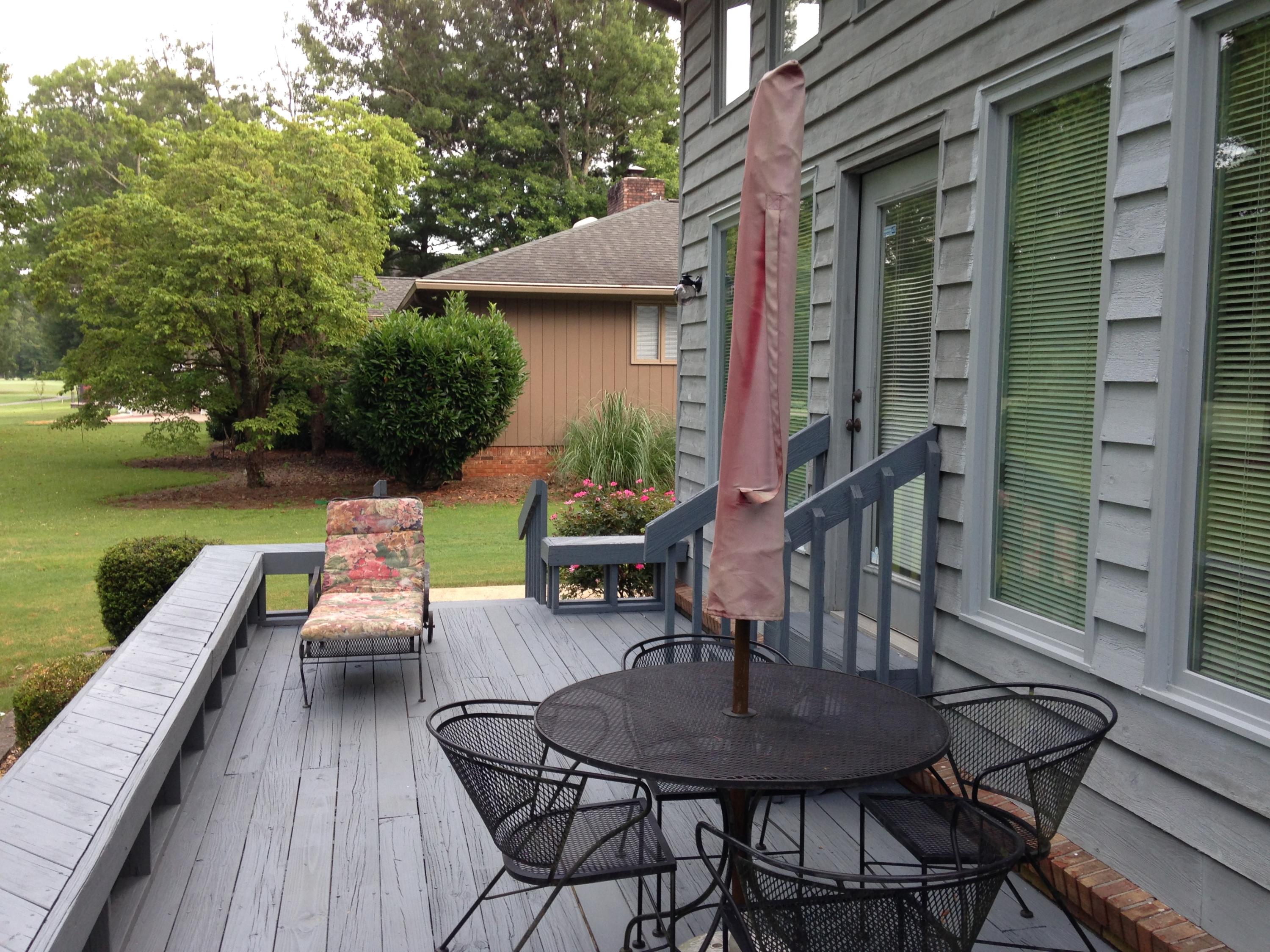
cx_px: 635
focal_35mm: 33
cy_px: 476
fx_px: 1211
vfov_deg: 42.9
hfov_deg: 55.4
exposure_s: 1/40
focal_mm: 4.12
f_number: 2.4
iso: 50
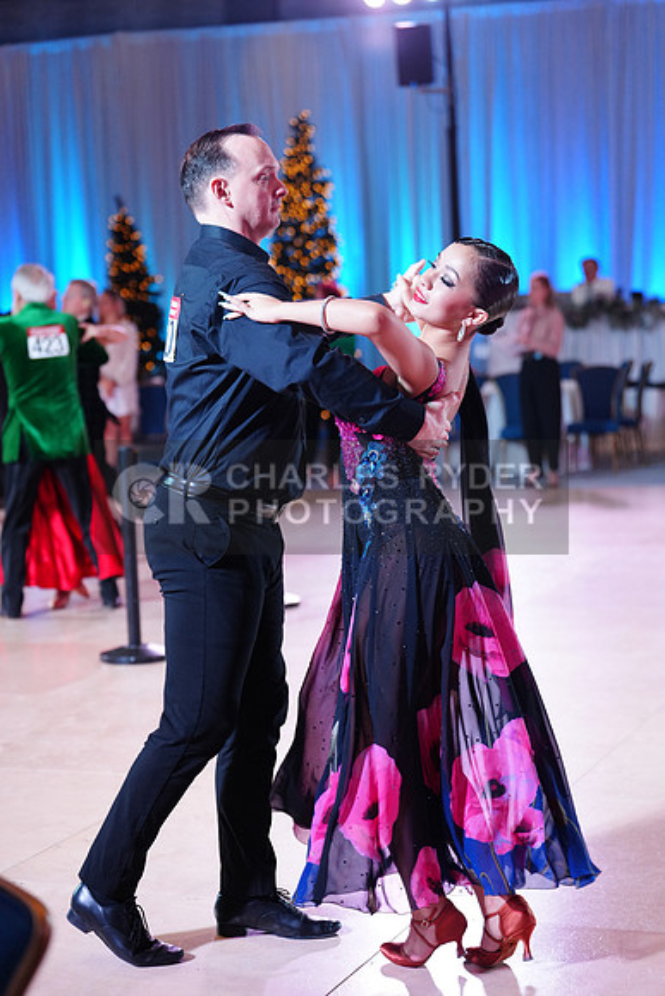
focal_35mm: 72
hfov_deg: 18.9
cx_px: 332
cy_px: 498
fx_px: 1994
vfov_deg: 28.1
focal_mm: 72
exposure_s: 1/250
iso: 1250
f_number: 2.8
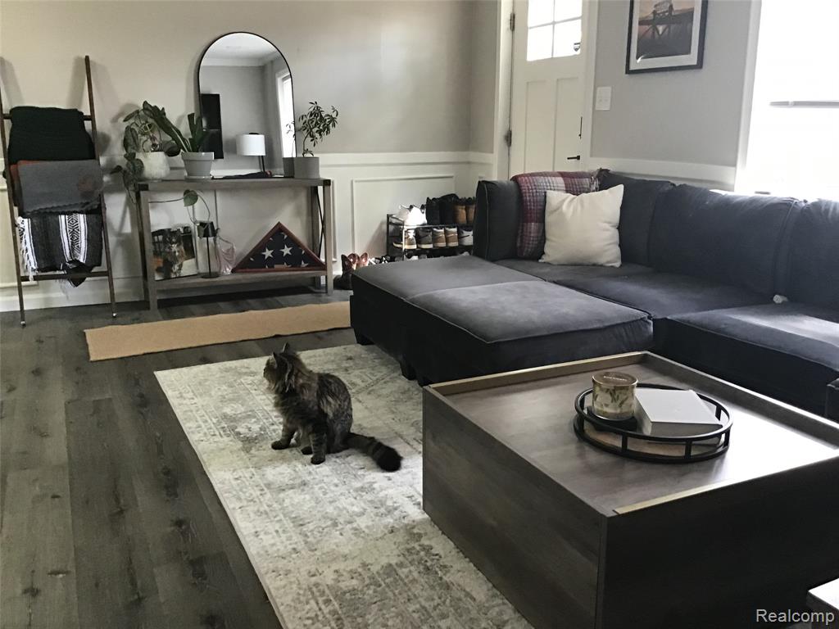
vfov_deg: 45.4
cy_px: 314
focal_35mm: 31
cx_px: 420
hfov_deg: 58.4
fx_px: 751
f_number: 2.4
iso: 125
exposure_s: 1/30
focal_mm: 3.3
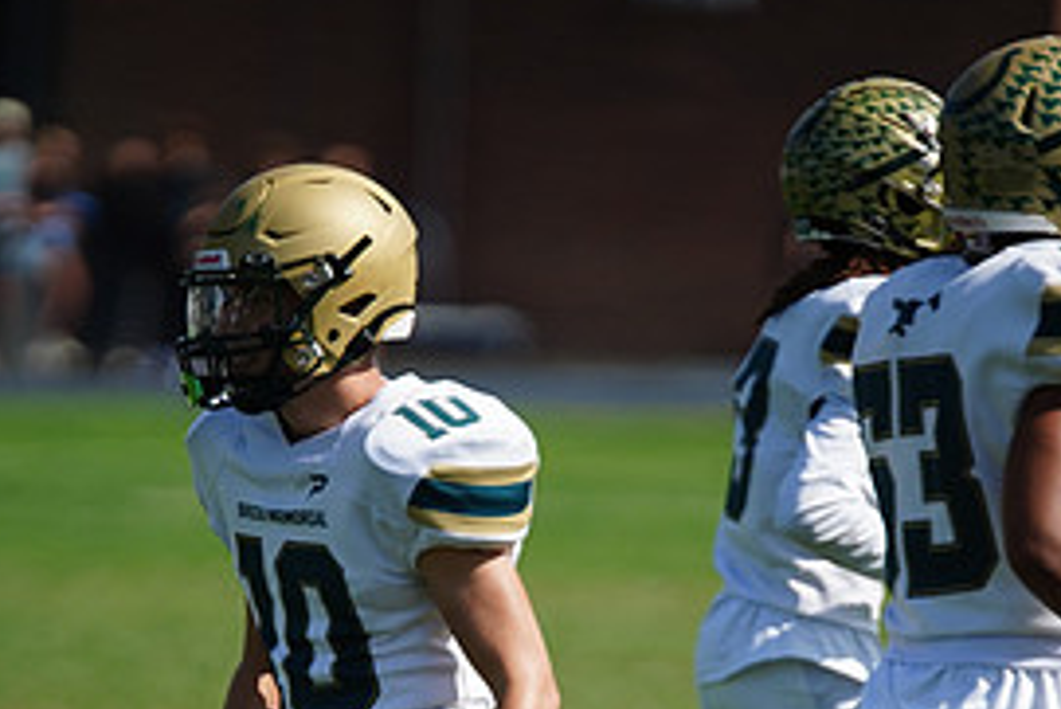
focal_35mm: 642
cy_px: 699
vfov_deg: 2.1
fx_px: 18930
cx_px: 509
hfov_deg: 3.2
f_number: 2.8
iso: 400
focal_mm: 300
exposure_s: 1/6400
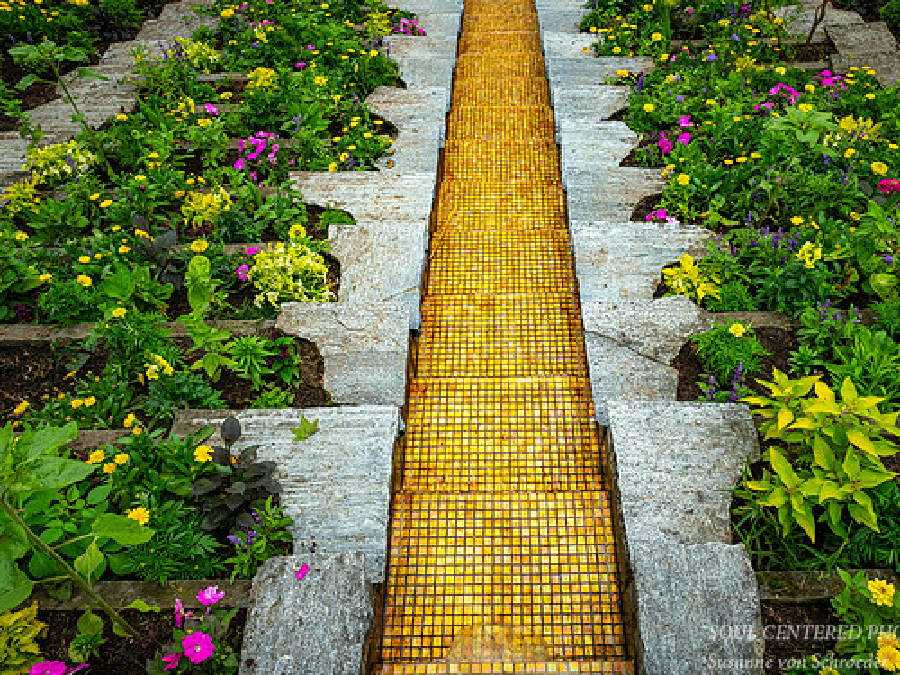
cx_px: 501
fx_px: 702
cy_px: 329
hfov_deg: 65.1
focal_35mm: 27
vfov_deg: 51.3
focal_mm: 24
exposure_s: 1/80
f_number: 8
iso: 800
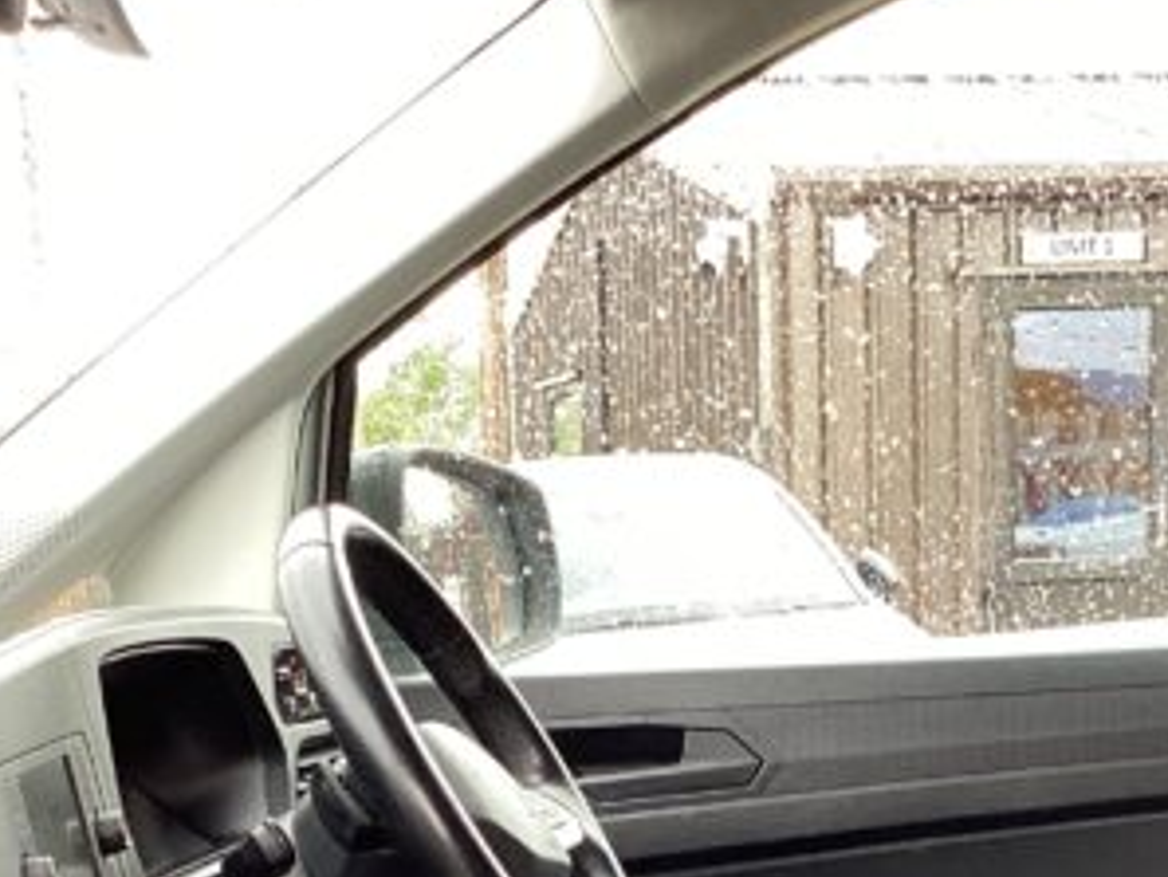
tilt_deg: -11.6
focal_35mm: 83
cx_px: 610
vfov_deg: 16.8
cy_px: 1119
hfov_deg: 23.5
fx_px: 2802
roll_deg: +1.5
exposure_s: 1/120
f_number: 2.4
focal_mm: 3.3
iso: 80
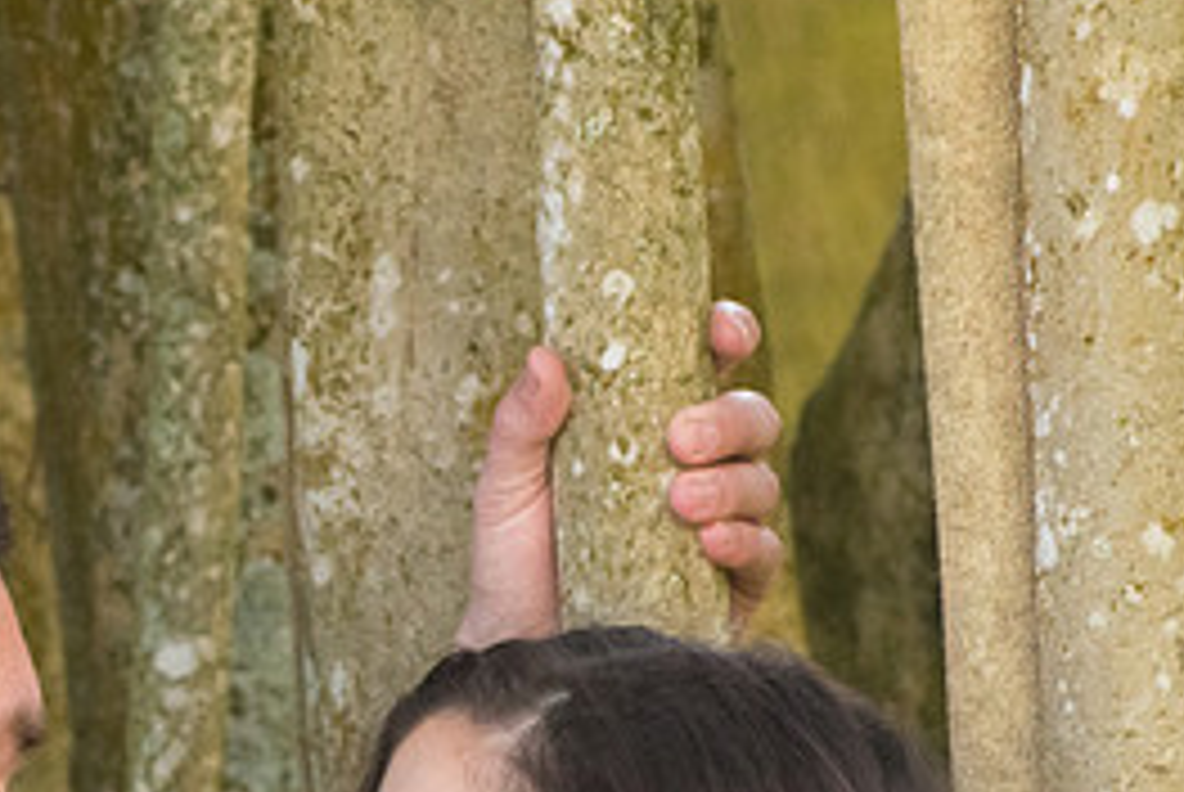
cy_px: 838
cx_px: 88
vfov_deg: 1.9
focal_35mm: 712
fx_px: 23442
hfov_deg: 2.9
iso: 2000
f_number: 5.3
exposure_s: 1/500
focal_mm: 200
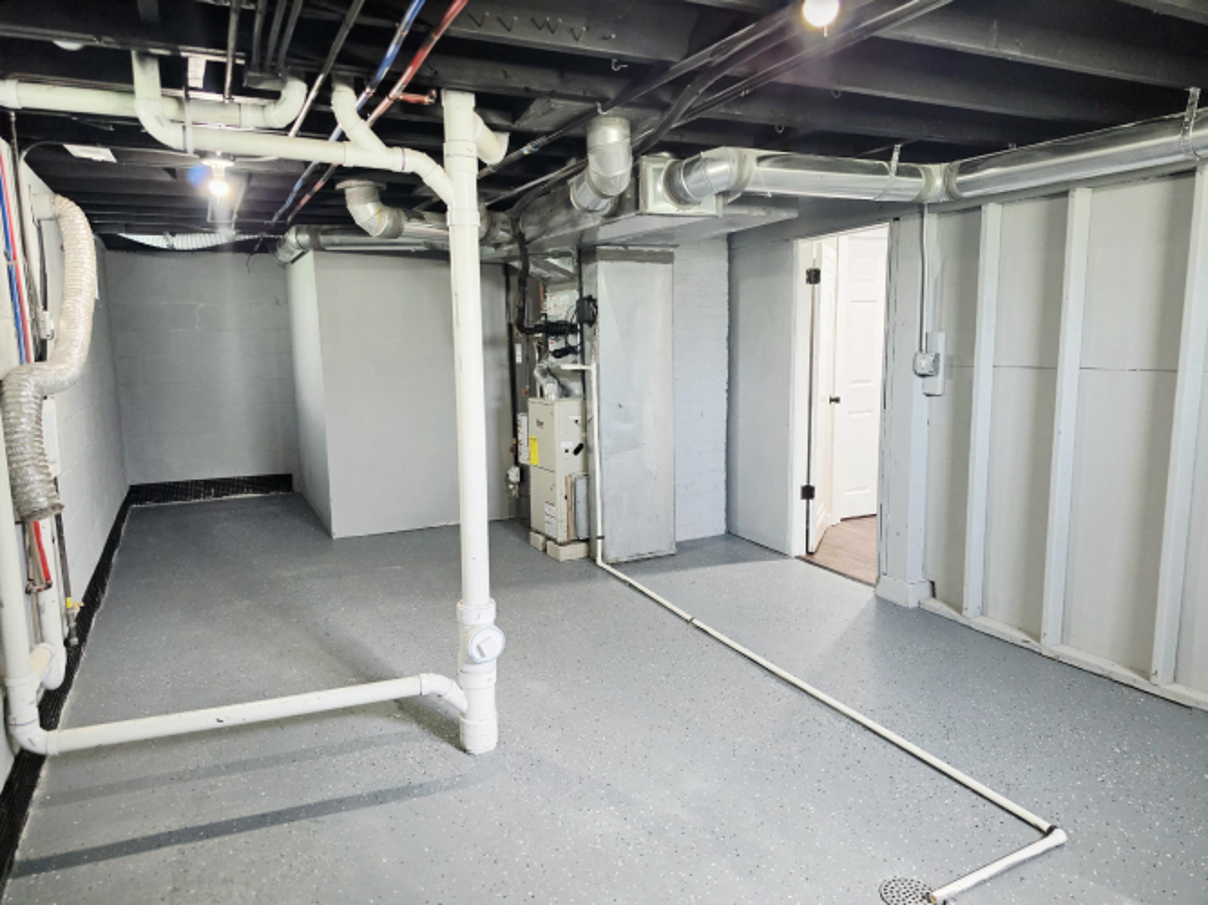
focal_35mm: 23
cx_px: 604
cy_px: 452
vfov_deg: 58.9
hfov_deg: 73.9
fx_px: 802
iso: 500
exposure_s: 1/120
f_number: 1.4
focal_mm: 6.5
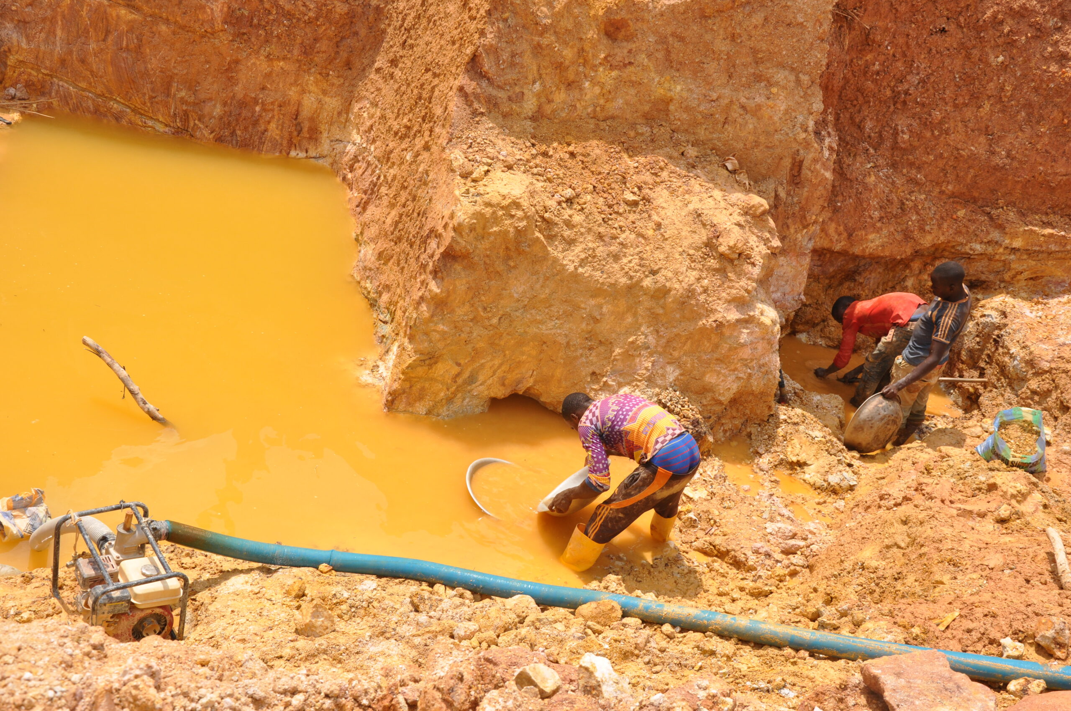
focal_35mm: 48
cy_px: 356
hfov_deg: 41.2
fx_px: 1426
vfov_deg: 28.0
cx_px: 536
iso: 200
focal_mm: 32
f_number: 10
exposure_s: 1/400
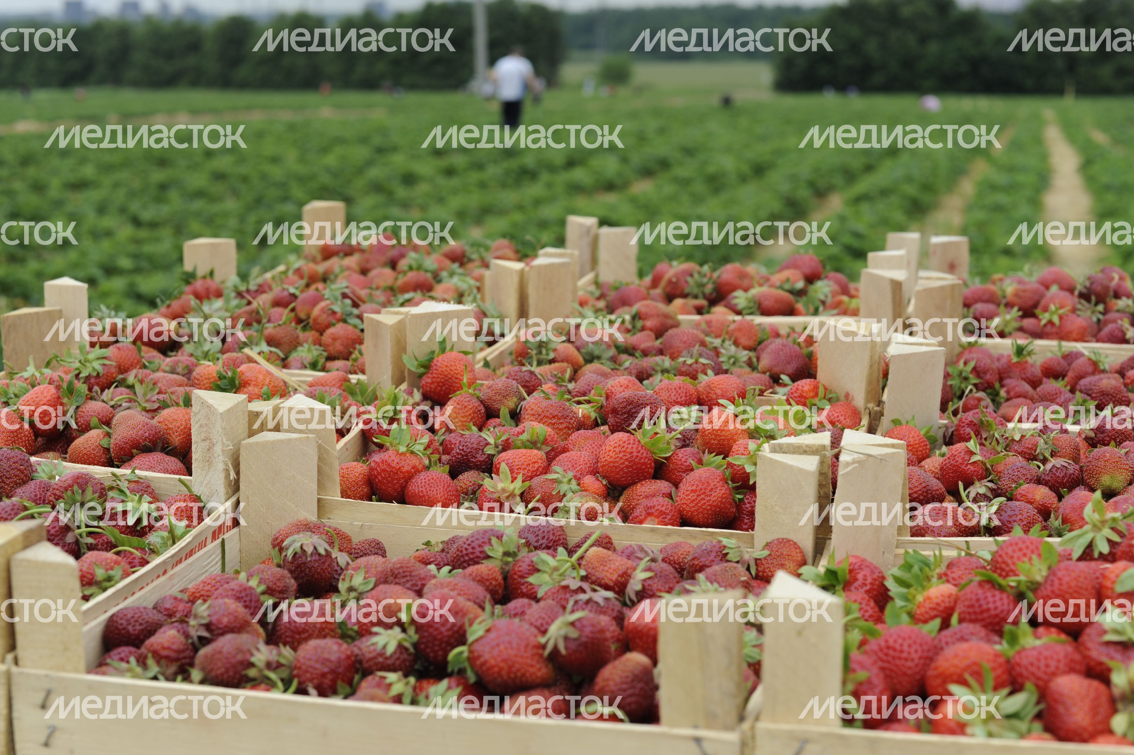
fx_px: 1574
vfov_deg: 27.0
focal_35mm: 50
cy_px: 378
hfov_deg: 39.6
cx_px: 567
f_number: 7.1
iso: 250
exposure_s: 1/400
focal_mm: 50
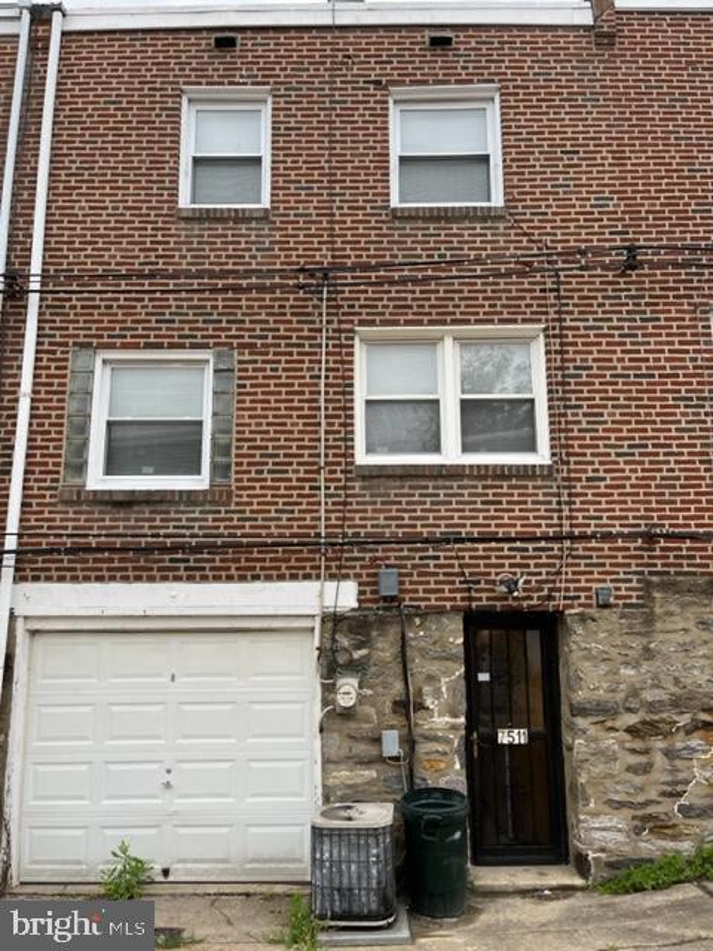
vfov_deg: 67.3
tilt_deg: +11.9
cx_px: 356
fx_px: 714
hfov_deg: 53.1
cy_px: 476
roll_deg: +0.8
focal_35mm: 26
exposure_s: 1/363
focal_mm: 5.1
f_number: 1.6
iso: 50
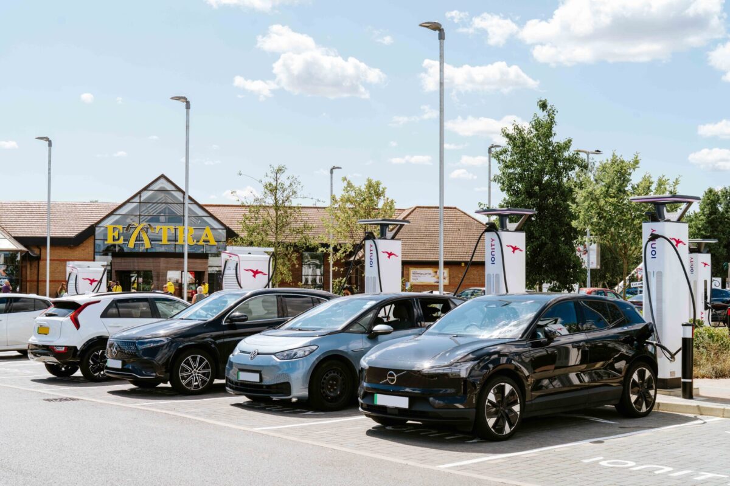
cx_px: 365
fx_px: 1014
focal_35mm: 50
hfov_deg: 39.6
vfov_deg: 27.0
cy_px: 243
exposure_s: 1/320
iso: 80
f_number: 7.1
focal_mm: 50
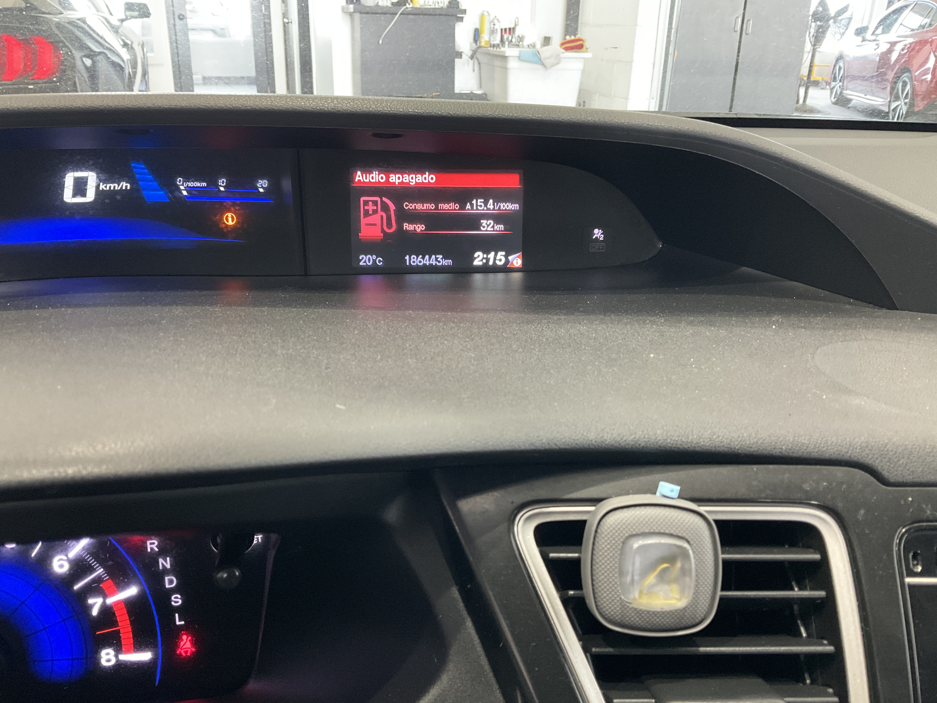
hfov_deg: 61.7
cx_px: 468
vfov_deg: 48.2
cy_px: 352
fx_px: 785
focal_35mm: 29
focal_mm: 3
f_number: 1.8
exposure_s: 1/50
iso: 250
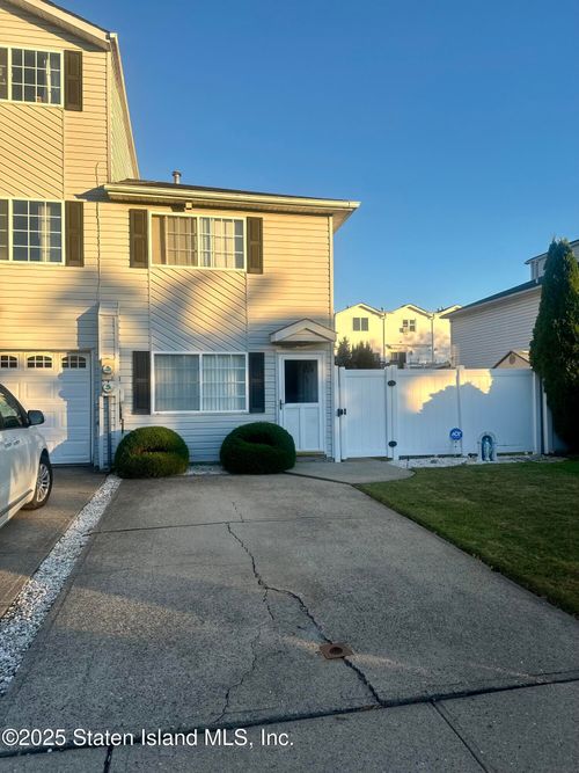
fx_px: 535
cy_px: 386
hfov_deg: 56.8
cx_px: 290
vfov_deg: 71.6
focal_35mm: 24
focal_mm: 6.86
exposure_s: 1/1393
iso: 80
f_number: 1.78
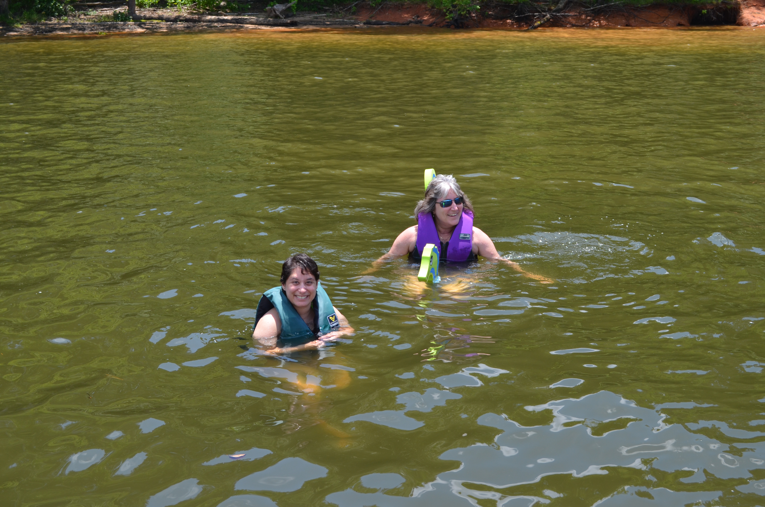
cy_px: 254
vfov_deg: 28.0
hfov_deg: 41.2
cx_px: 382
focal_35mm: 48
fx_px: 1018
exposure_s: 1/250
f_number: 8
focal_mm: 32
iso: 200
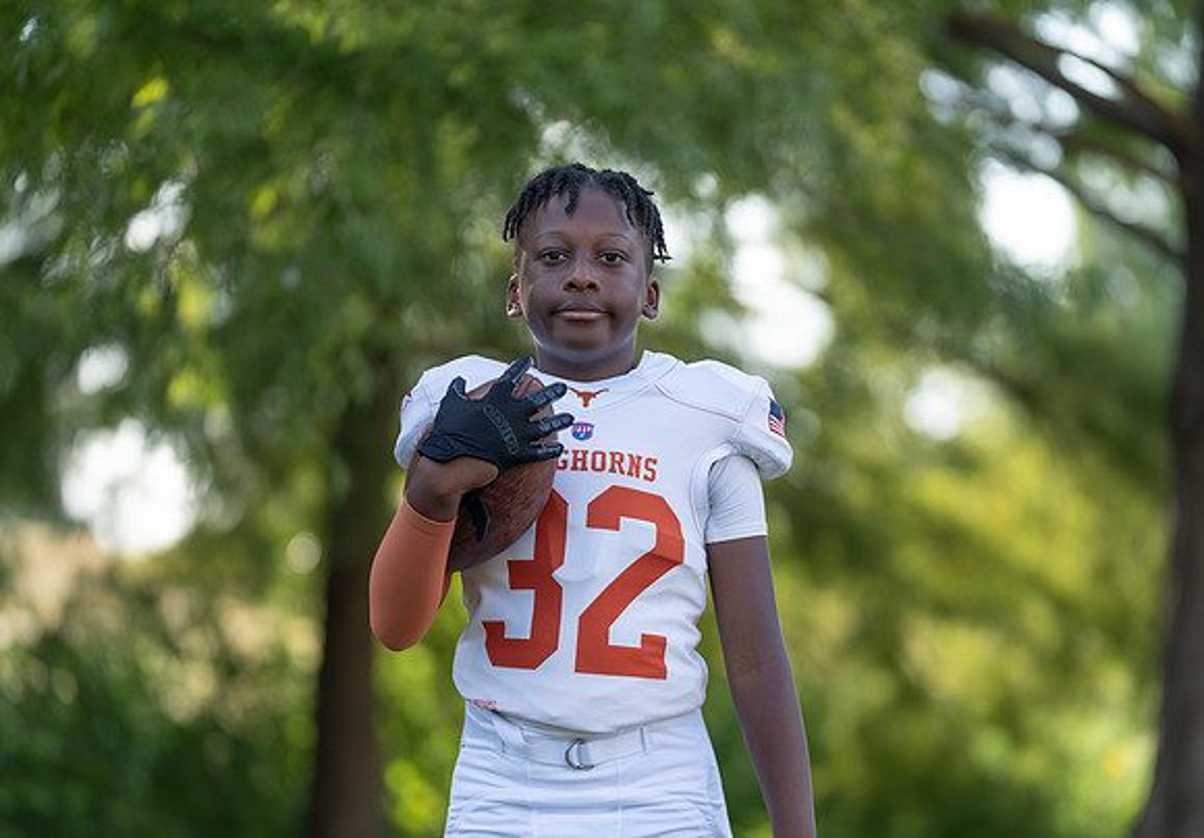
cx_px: 639
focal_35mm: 158
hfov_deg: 12.8
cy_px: 449
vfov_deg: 8.9
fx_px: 5368
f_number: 2.8
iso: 125
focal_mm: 135
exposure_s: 1/400
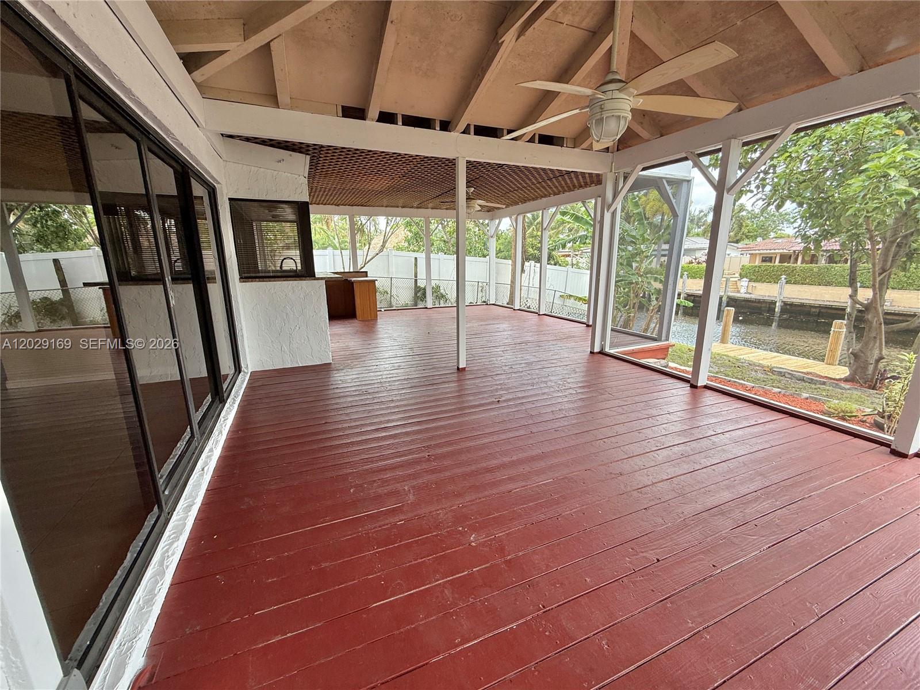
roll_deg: +1.2
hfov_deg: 102.1
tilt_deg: -12.5
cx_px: 460
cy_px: 345
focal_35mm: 14
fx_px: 372
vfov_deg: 85.7
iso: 40
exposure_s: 1/99
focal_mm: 2.22
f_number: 2.2
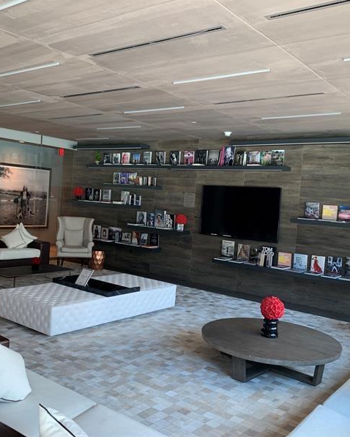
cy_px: 218
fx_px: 440
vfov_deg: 52.8
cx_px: 172
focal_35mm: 34
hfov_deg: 43.4
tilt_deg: -3.2
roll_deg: -4.7
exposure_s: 1/97
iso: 100
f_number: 1.8
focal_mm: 4.25
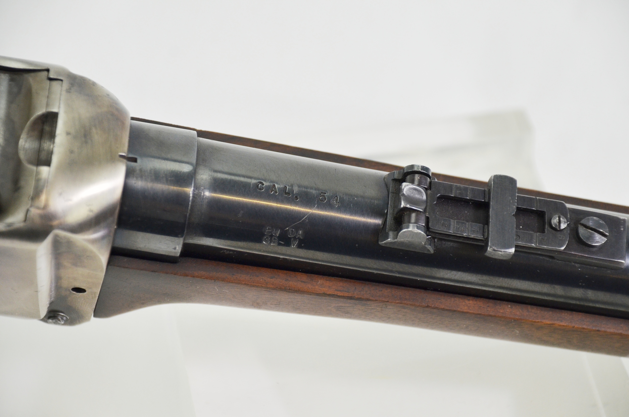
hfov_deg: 13.1
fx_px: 2746
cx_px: 314
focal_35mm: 158
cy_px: 208
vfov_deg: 8.7
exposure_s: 1/250
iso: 640
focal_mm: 105
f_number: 5.6
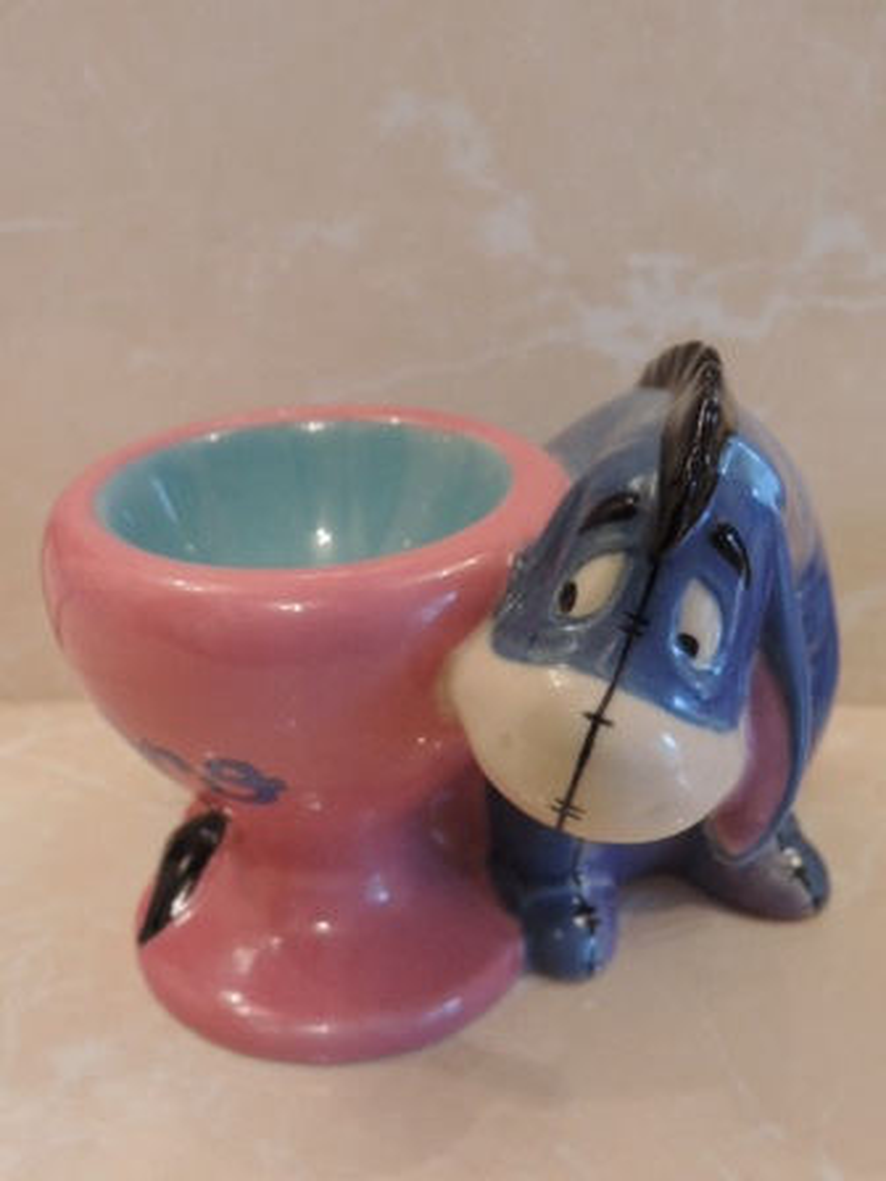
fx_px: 1604
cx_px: 443
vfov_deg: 40.4
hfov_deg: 30.9
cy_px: 590
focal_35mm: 47
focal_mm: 8.3
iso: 400
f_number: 3.5
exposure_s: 1/30
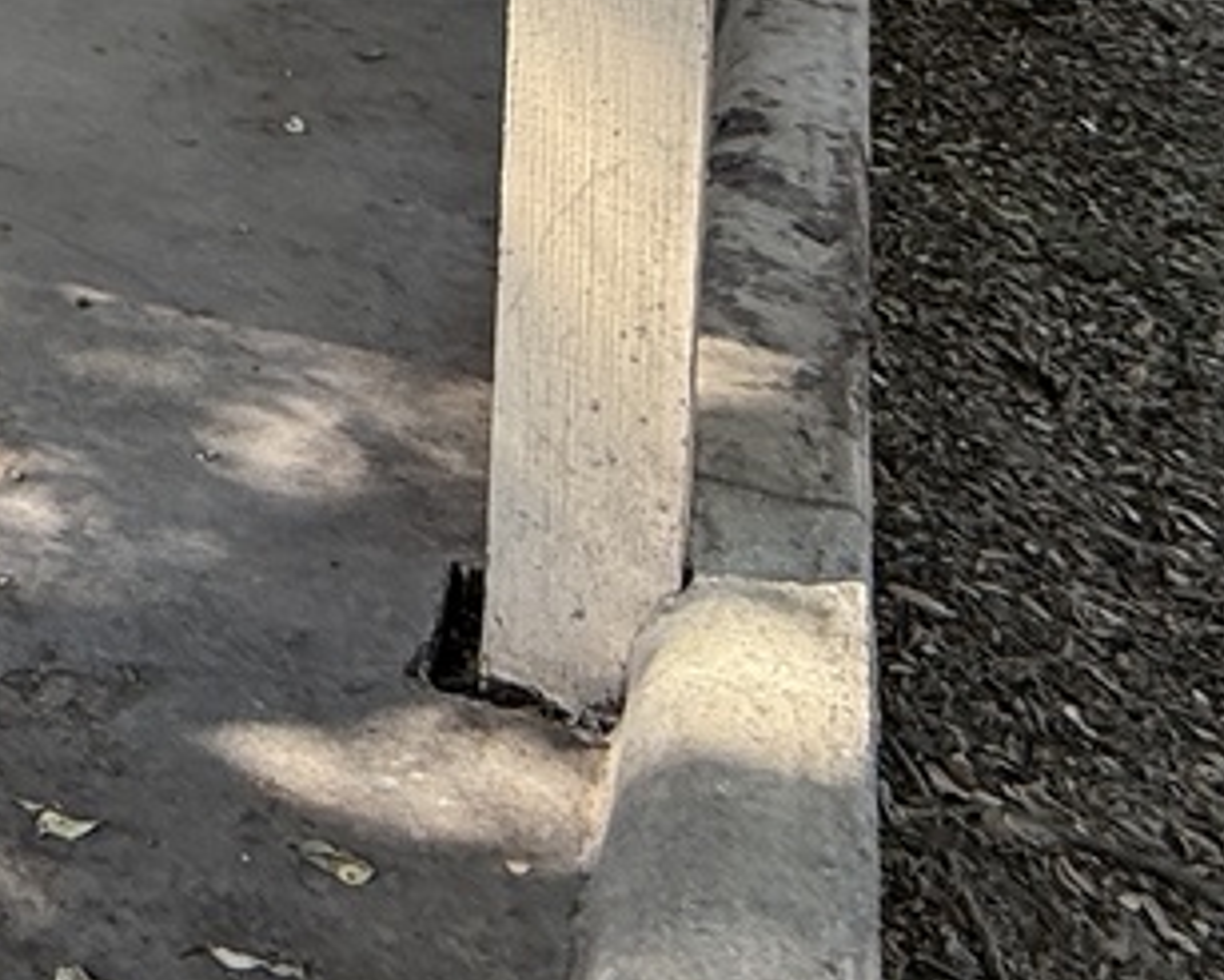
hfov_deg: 23.5
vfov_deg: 19.5
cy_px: -637
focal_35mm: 64
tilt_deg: -6.1
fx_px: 2320
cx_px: -626
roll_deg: -2.0
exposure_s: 1/138
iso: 64
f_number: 2.2
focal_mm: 2.22
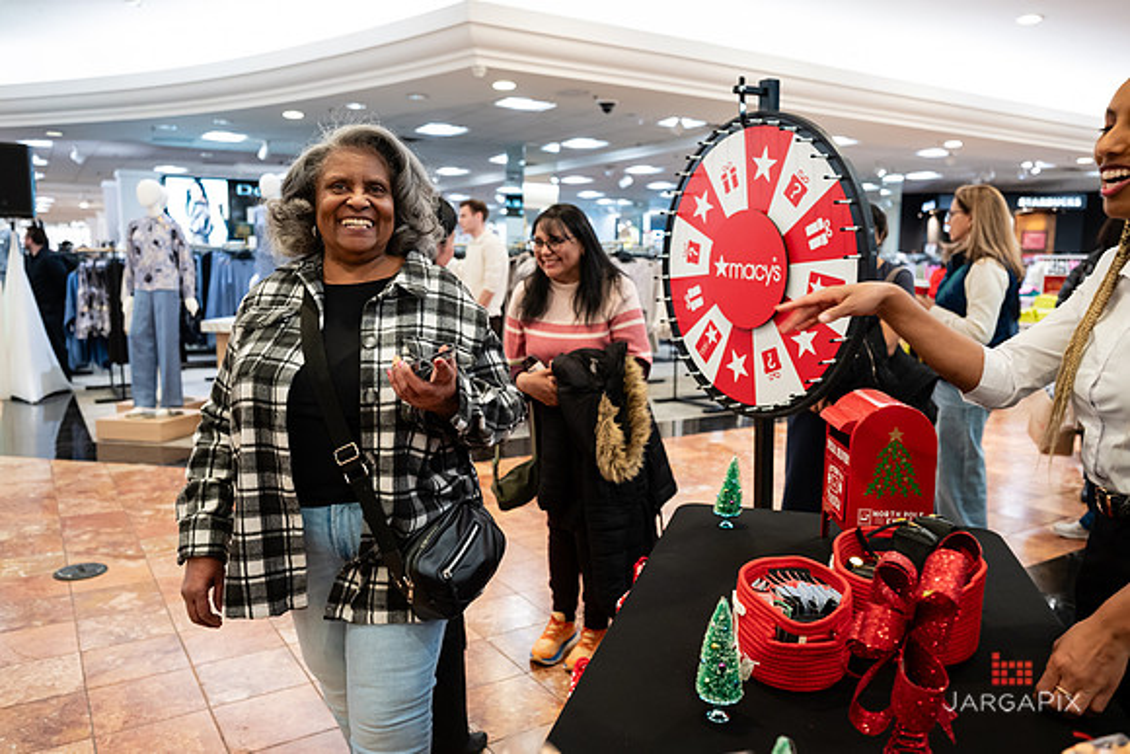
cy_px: 377
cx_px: 565
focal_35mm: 27
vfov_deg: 47.3
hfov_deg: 66.5
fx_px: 862
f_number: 3.2
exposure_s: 1/125
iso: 1000
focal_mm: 26.5
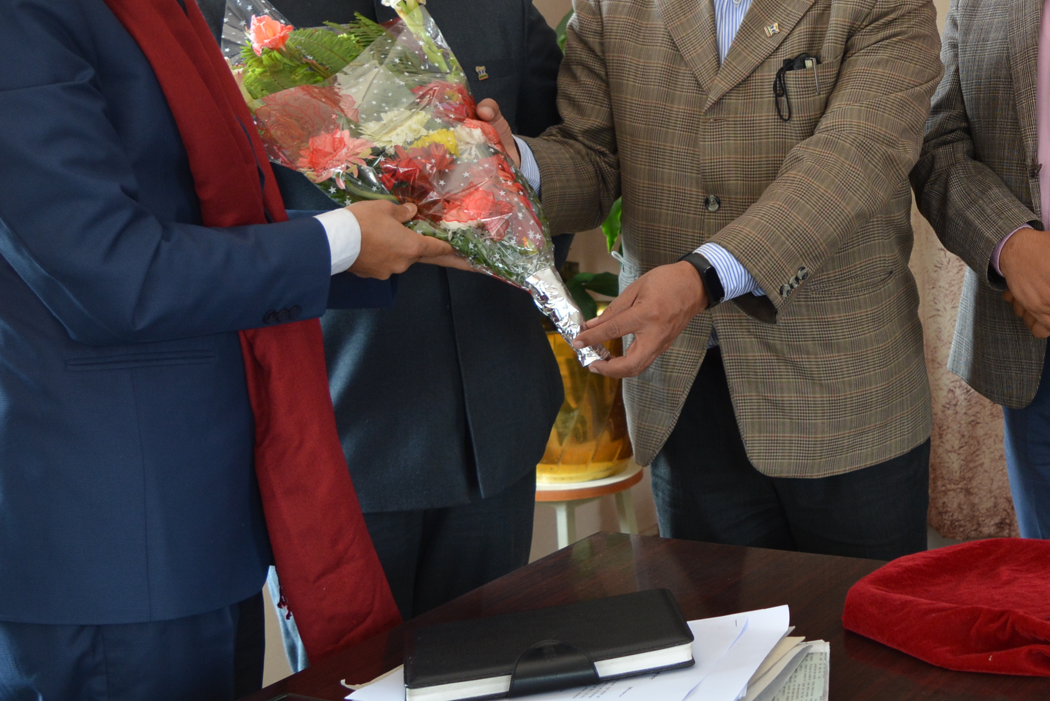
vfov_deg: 21.9
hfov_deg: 31.7
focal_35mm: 61
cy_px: 116
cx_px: 894
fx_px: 1779
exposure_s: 1/60
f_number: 4
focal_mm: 20
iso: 400
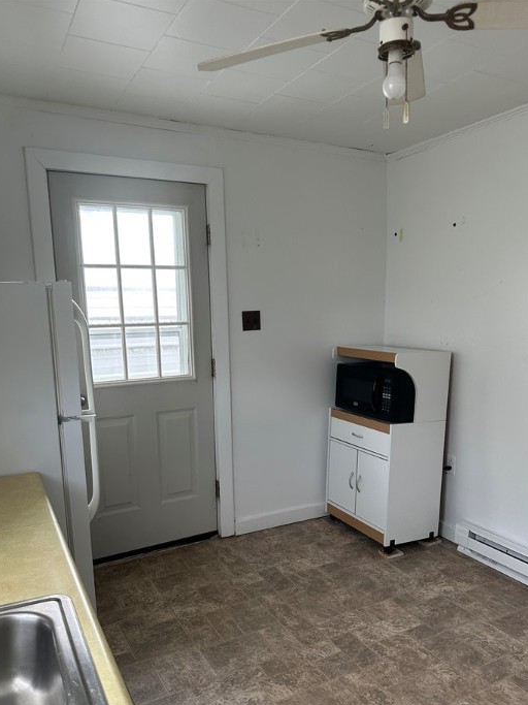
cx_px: 274
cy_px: 393
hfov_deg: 51.3
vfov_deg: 65.1
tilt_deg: -7.7
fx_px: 549
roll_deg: +0.9
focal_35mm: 27
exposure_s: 1/121
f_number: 1.78
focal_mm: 6.86
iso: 200
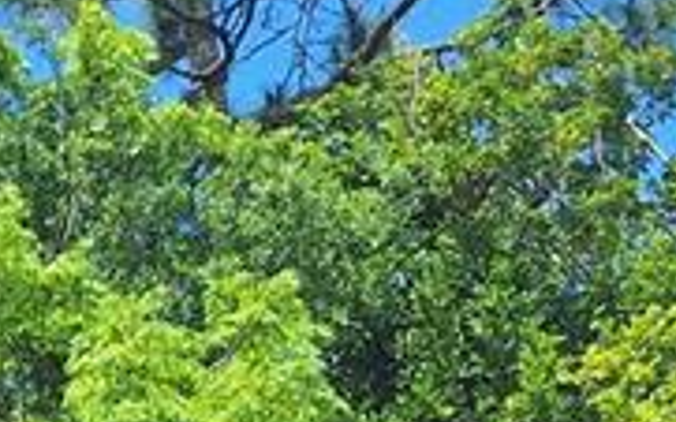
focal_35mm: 138
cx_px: 56
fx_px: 2542
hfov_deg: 15.0
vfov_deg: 8.4
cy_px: 1135
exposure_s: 1/2439
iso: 40
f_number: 1.8
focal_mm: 5.54
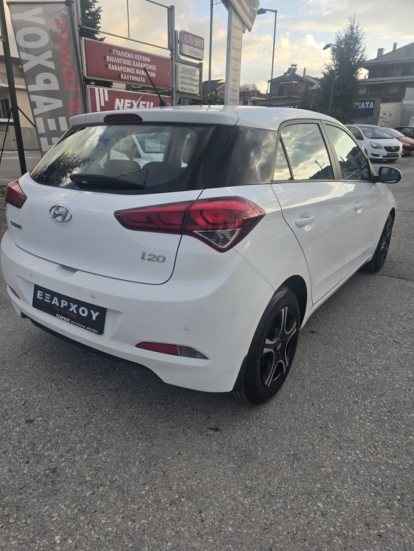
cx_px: 207
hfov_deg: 58.9
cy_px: 276
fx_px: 367
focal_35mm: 23
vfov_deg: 73.9
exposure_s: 1/180
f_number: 1.7
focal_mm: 6.3
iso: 16
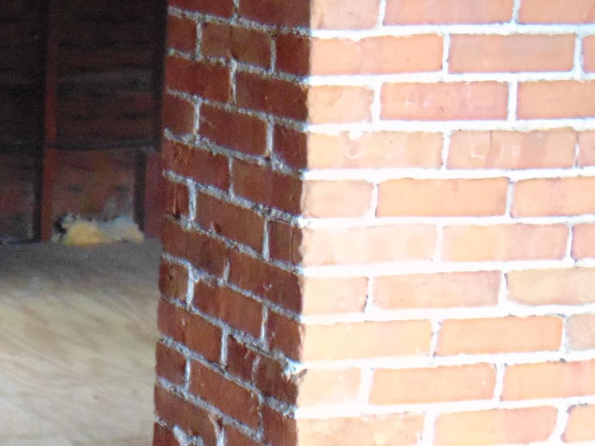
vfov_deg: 11.4
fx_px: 2235
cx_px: -145
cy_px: 104
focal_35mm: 130
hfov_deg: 14.6
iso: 400
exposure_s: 1/13
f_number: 3.3
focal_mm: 7.6
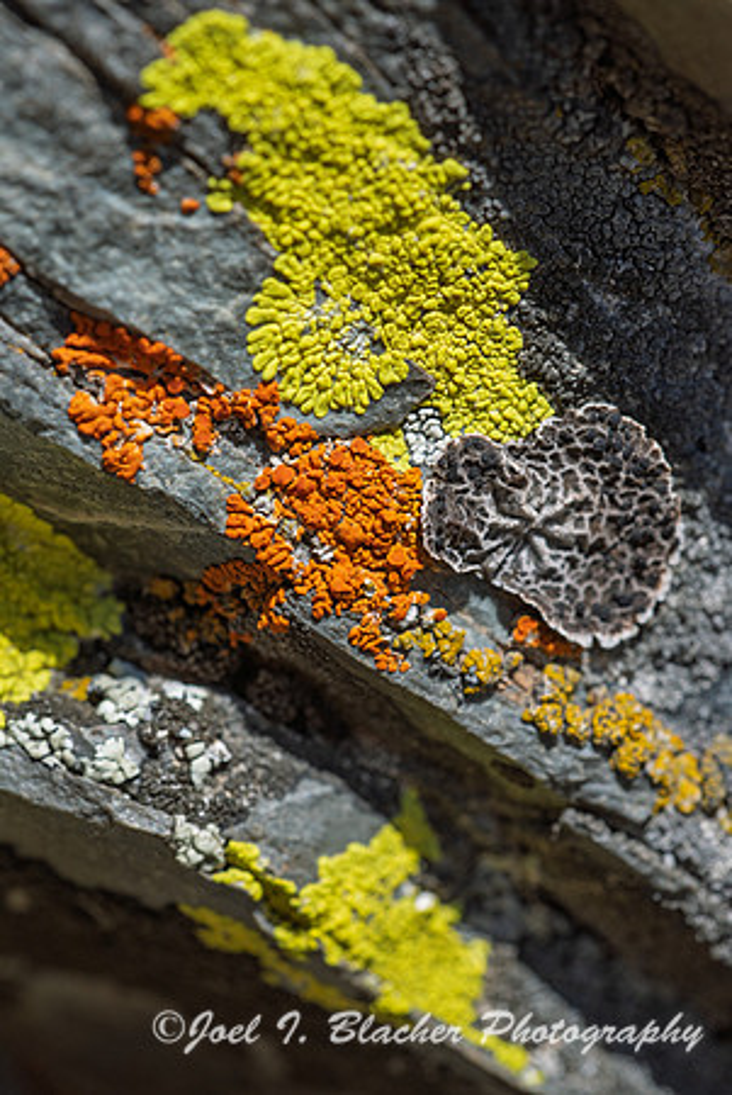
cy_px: 548
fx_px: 4564
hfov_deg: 9.2
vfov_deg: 13.7
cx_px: 366
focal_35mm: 150
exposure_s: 1/800
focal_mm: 150
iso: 400
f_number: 11
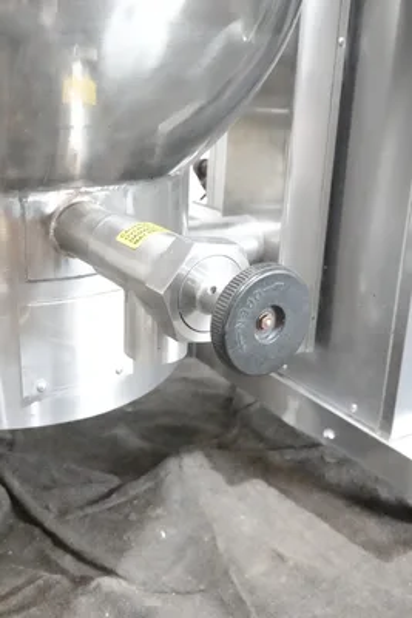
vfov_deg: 42.7
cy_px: 309
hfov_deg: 29.3
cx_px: 206
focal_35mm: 46
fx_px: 789
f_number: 4
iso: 6400
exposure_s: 1/50
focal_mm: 17.19
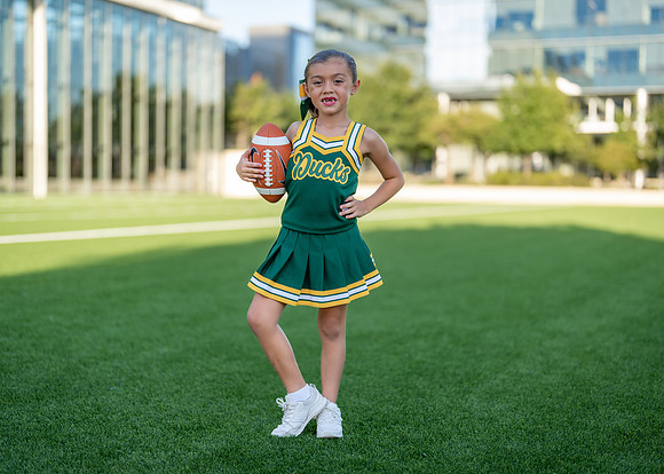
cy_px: 237
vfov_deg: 27.0
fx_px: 988
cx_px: 332
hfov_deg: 37.2
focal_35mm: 52
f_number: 1.2
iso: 100
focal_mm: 50
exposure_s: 1/1250
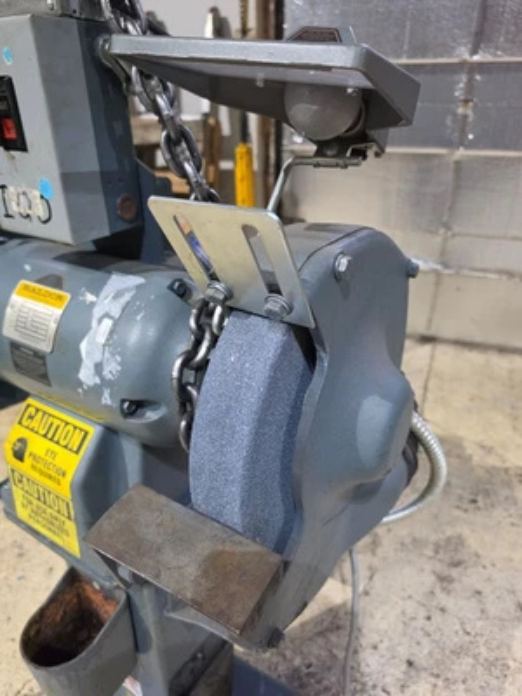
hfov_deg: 58.9
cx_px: 261
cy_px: 348
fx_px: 462
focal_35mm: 23
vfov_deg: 73.9
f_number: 1.4
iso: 1000
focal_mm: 6.5
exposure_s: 1/120
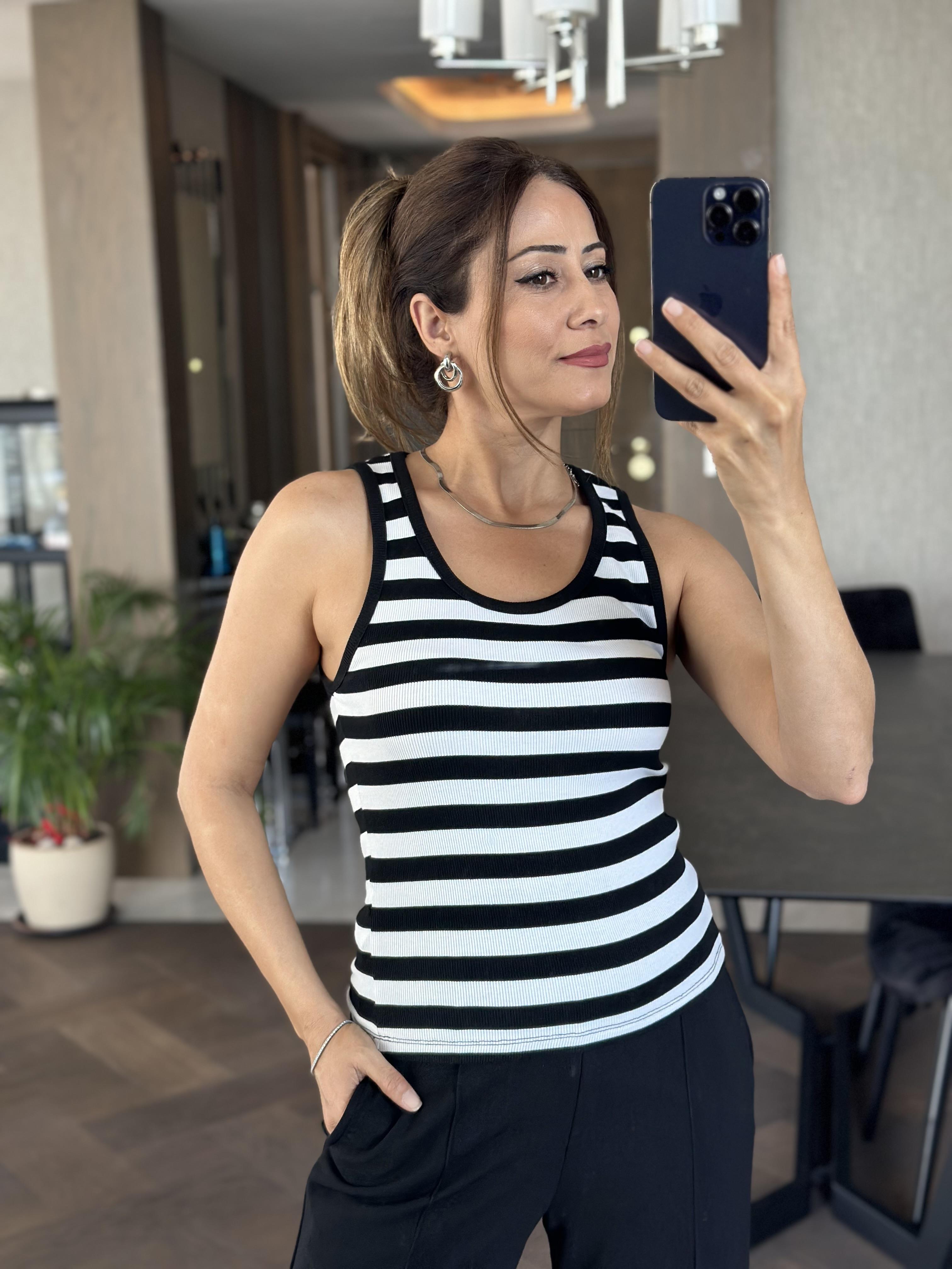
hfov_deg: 30.3
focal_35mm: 48
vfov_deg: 39.7
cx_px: 476
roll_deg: +2.9
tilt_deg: -16.9
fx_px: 1760
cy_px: 634
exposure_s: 1/98
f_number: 1.78
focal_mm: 6.86
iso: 125
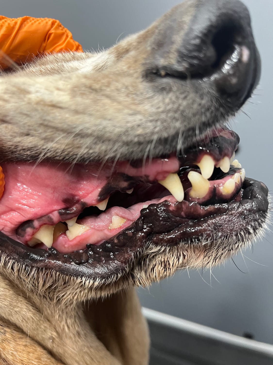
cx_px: 136
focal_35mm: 26
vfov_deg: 67.3
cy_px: 182
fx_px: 273
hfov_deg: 53.1
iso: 160
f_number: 1.6
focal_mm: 5.1
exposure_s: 1/60
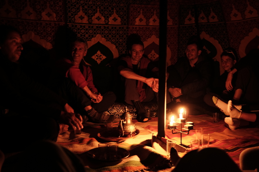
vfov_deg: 37.8
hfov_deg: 54.4
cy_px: 86
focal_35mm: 35
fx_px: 252
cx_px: 130
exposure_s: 1/4.3
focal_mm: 23
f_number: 2
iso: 800
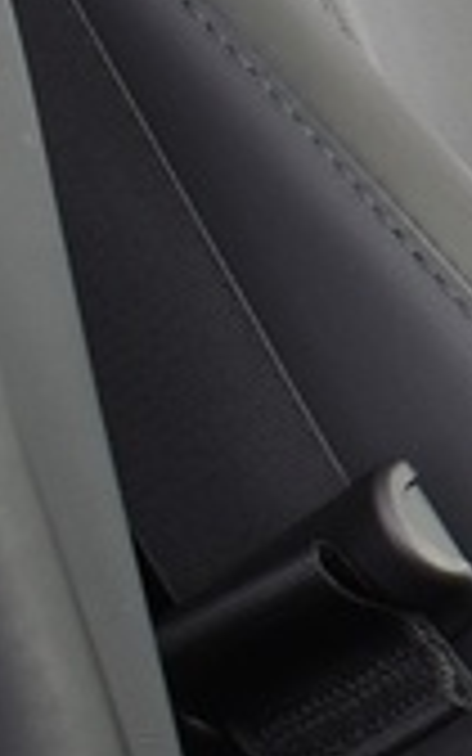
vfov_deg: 7.9
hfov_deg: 4.2
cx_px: 2630
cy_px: 567
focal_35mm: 265
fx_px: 5454
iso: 100
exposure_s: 2
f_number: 5.6
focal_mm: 18
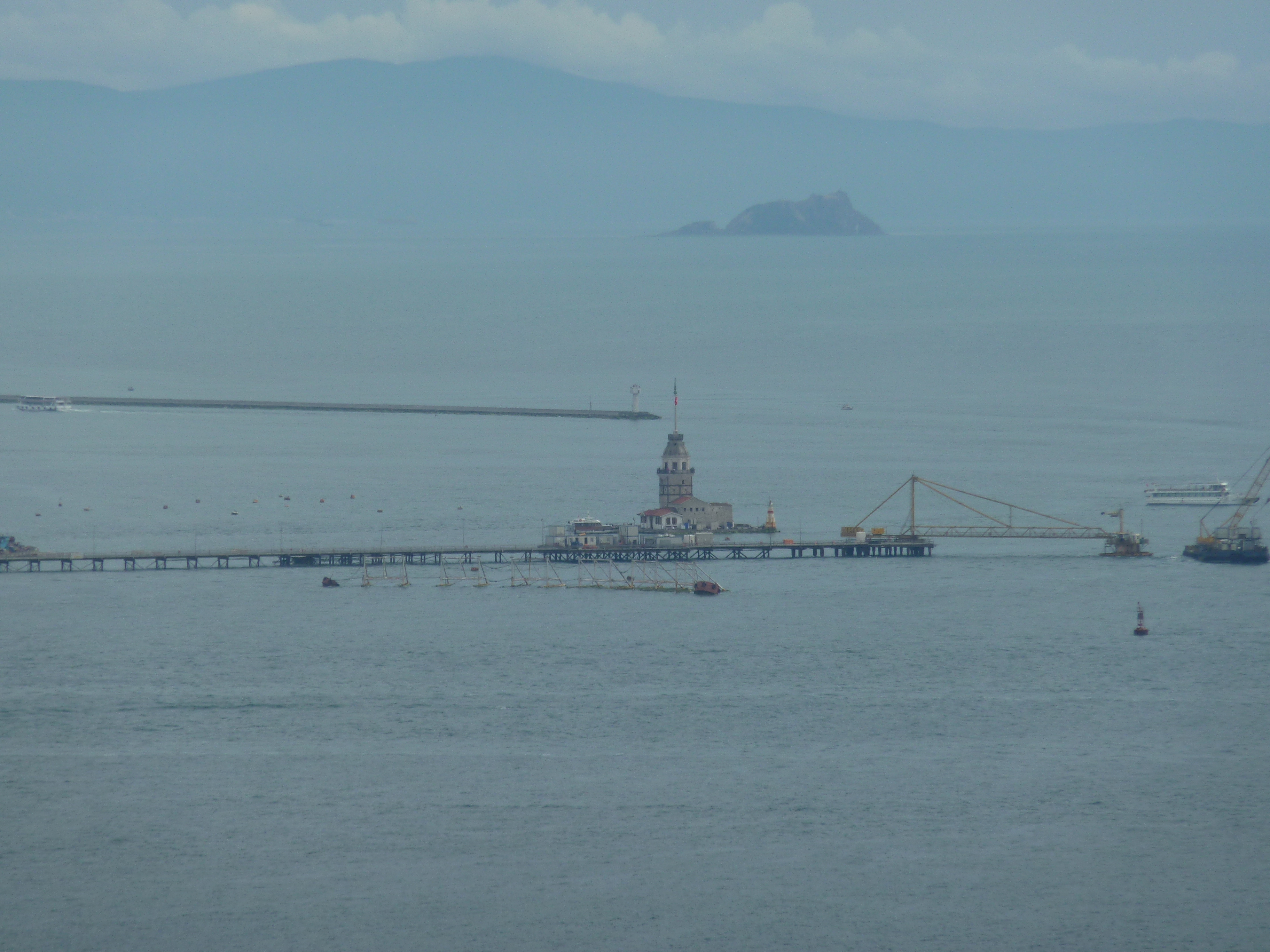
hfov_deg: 6.6
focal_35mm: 300
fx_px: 11006
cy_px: 476
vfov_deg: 5.0
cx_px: 635
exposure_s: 1/500
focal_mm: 49.2
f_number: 5.6
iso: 80
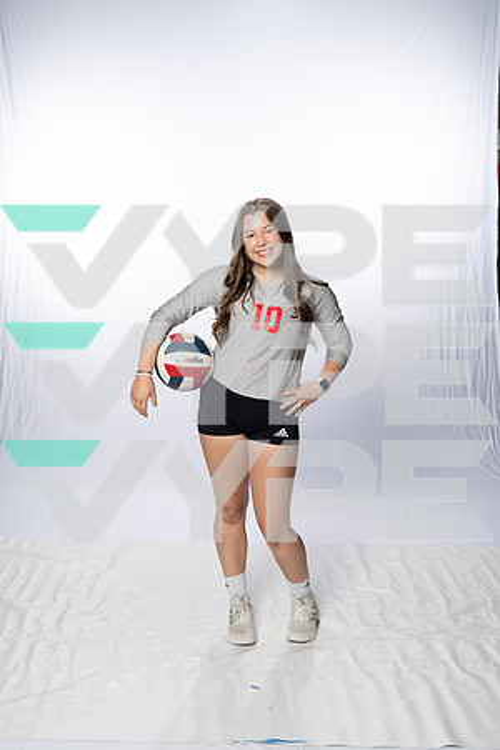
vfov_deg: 41.9
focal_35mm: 47
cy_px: 375
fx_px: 979
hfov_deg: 28.6
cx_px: 250
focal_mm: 47
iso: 640
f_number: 8
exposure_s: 1/250
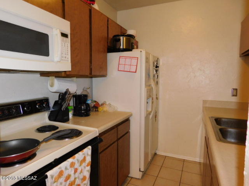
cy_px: 93
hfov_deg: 73.9
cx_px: 124
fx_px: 165
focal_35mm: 23
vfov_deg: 58.9
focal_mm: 4
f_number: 3
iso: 200
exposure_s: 1/30
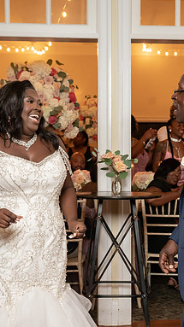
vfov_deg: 31.5
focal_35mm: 67
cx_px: 113
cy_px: 160
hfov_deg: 17.9
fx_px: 582
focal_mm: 41
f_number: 5.6
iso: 4000
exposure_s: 1/200
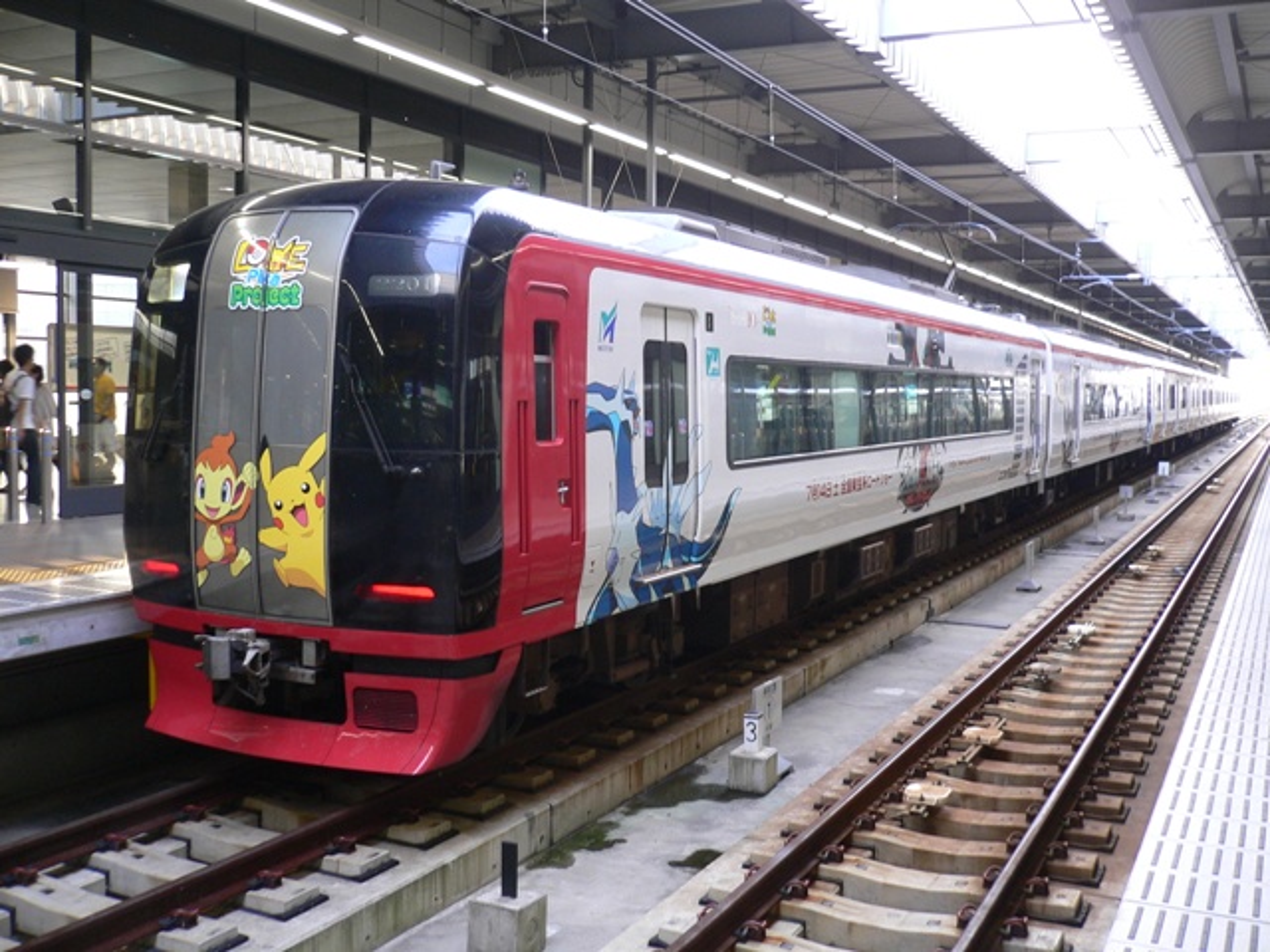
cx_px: 635
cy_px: 476
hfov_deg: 52.6
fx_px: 1284
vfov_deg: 40.7
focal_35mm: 35
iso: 100
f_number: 2.8
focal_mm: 5.8
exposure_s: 1/25
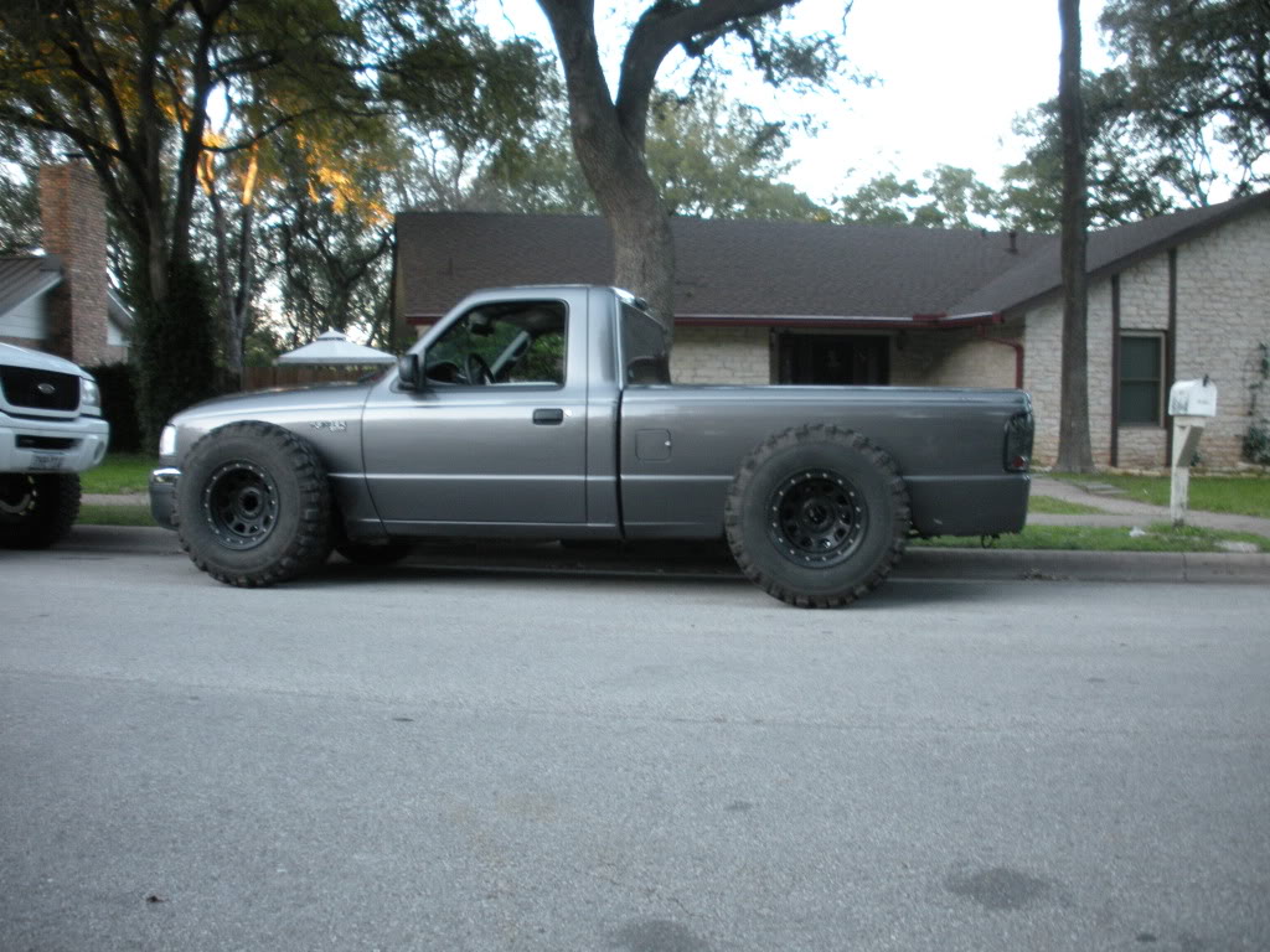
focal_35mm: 35
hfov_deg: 52.6
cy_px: 476
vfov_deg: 40.7
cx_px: 635
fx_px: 1284
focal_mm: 6.3
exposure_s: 1/59.8
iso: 276
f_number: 3.5
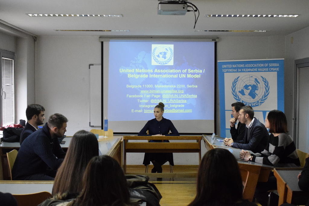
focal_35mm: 51
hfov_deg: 38.9
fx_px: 438
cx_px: 154
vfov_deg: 26.5
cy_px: 103
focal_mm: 34
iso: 6400
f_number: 4.5
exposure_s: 1/125
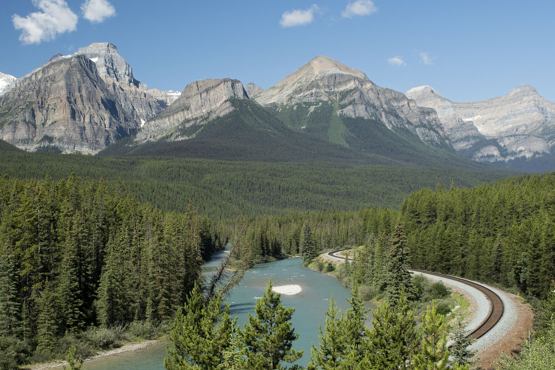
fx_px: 940
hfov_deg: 32.8
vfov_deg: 22.3
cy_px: 195
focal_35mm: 61
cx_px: 225
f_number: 11
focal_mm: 30
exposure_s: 1/100
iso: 200
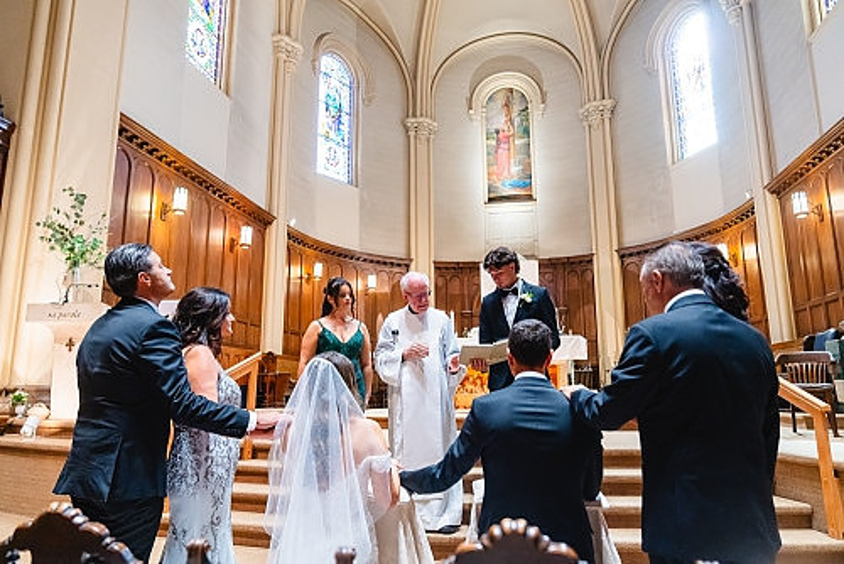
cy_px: 282
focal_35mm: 25
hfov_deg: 70.4
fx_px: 598
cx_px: 422
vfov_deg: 50.5
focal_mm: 25
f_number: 3.2
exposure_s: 1/160
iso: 4000
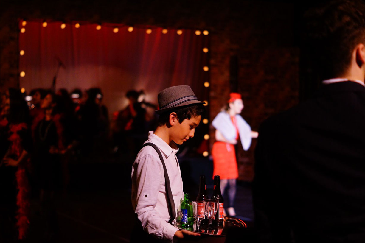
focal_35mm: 76
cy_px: 123
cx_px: 182
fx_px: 770
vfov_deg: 17.9
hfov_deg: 26.7
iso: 800
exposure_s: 1/160
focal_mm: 50
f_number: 1.8
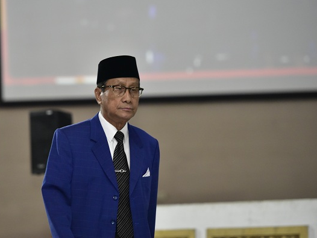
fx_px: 1933
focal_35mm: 211
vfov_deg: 7.0
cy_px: 107
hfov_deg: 9.4
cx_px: 118
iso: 3200
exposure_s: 1/200
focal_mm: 165
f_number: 2.8
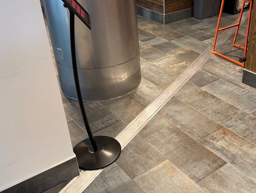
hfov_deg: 44.2
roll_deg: +0.1
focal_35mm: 42
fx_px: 311
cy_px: 94
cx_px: 168
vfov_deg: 34.4
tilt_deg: -29.8
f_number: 1.78
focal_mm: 6.76
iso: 160
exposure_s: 1/60
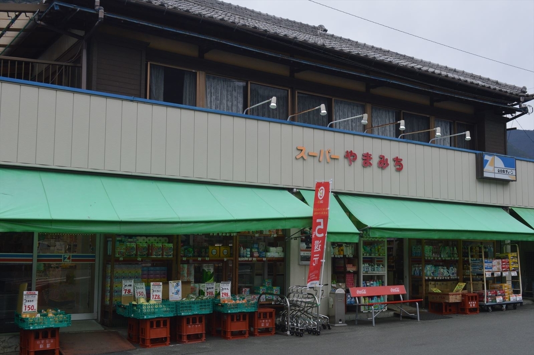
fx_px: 534
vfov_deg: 36.8
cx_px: 267
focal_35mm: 36
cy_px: 178
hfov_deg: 53.2
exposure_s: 1/250
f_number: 8
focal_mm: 24
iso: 400
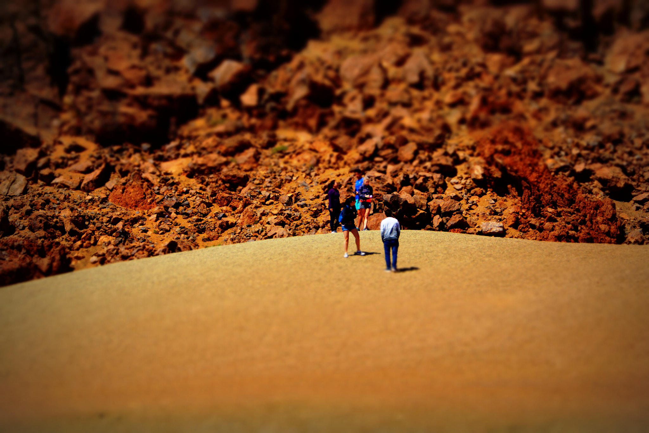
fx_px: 4056
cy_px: 216
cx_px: 324
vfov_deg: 6.1
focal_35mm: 225
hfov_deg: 9.1
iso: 100
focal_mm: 150
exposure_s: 1/100
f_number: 10
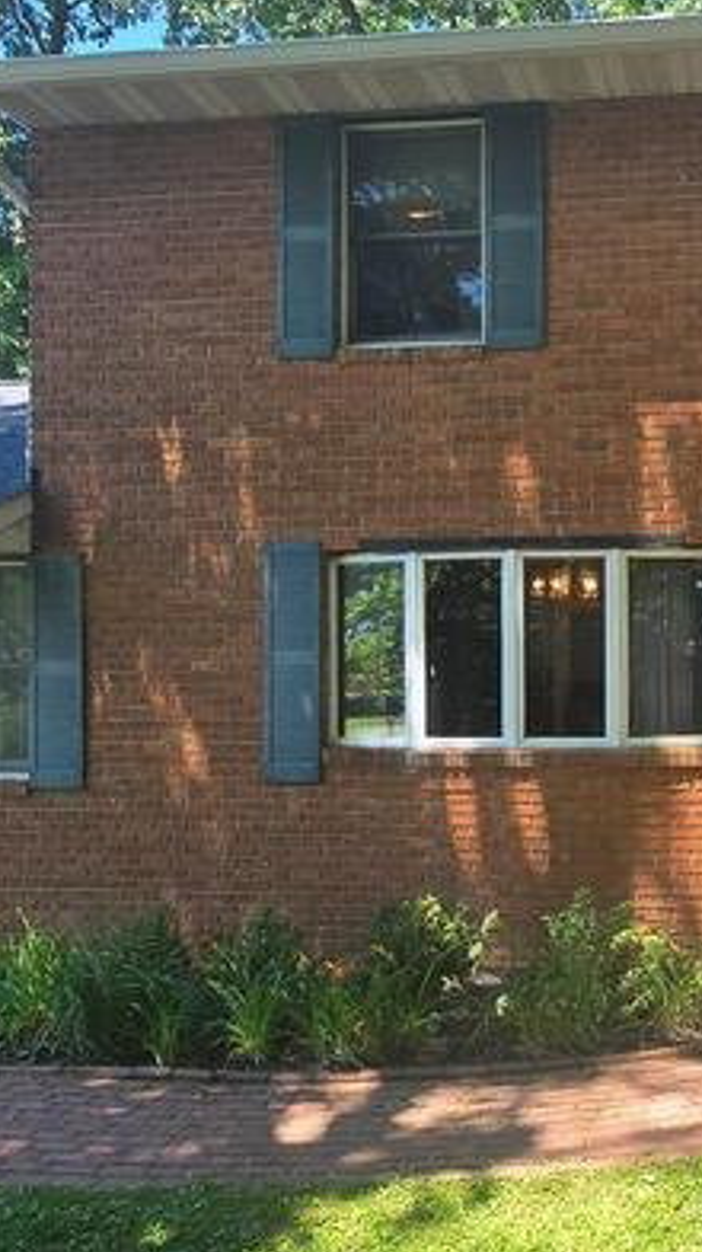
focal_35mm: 37
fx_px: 1227
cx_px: 625
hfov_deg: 30.6
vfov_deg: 53.9
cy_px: 696
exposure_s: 1/407
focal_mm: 2.2
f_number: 2.2
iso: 50
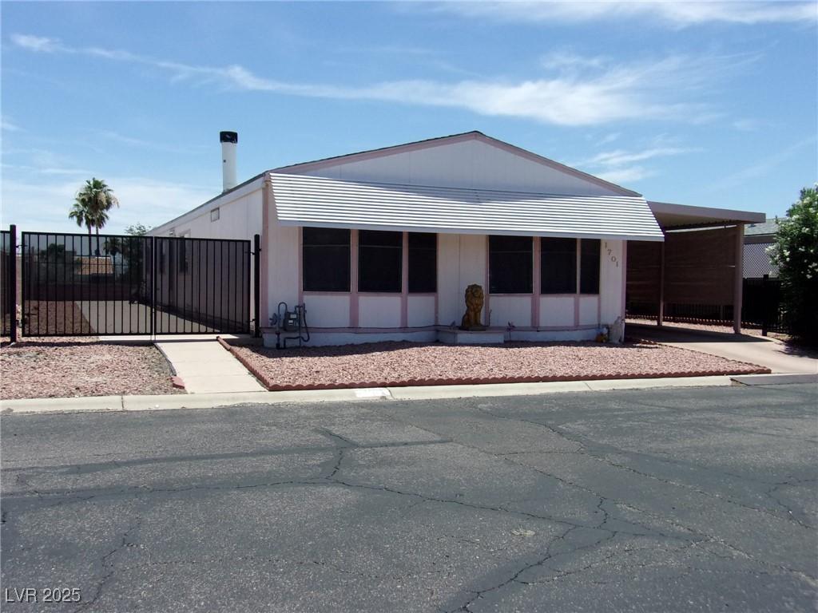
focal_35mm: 34
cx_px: 409
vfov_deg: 41.8
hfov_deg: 54.0
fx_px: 803
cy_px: 306
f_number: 11.6
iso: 200
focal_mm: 6.1
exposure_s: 1/280
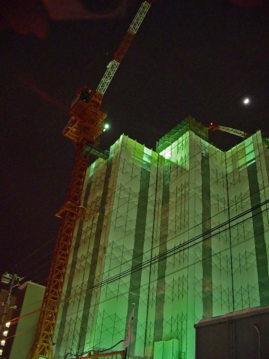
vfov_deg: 52.6
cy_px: 180
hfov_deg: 40.7
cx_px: 134
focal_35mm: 35
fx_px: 363
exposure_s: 1/4
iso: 320
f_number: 2.6
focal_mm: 5.8
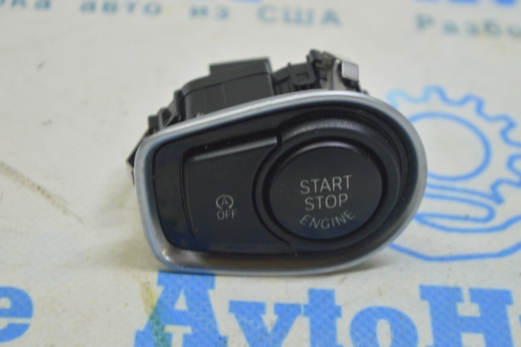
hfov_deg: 26.0
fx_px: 1128
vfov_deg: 17.5
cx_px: 260
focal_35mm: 78
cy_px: 174
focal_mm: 52
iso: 400
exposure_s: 1/20
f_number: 5.6
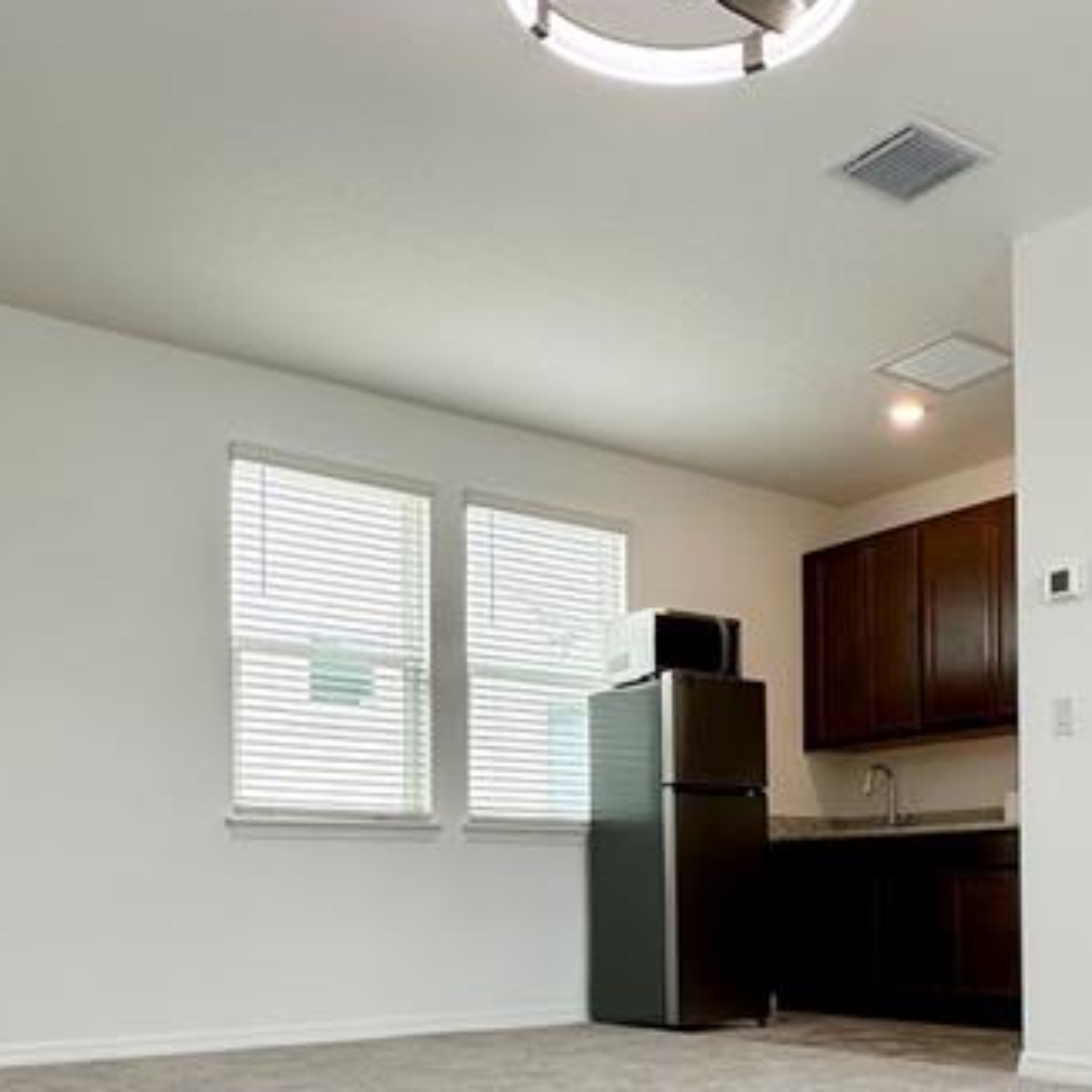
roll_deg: +0.7
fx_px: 1392
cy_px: 877
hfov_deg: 42.6
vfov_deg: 41.0
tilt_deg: +1.0
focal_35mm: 39
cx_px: 655
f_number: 2.2
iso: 64
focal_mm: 2.22
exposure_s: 1/120
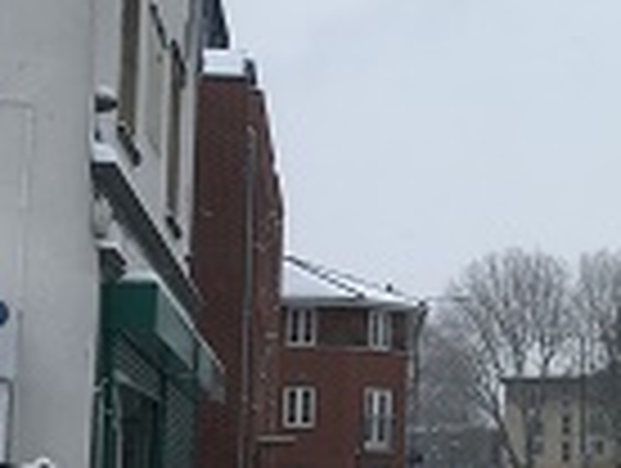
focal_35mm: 105
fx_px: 1887
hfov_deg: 17.0
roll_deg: +0.9
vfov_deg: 14.1
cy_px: 232
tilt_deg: +9.3
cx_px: 927
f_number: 2.2
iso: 25
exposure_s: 1/641
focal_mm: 4.15
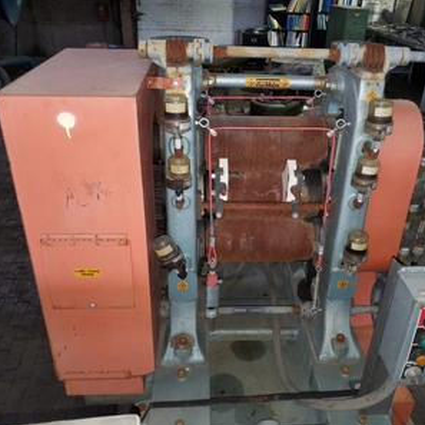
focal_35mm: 31
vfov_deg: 52.5
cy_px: 213
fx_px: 431
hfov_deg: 52.4
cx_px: 235
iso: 125
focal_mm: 4.3
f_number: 1.5
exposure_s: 1/20
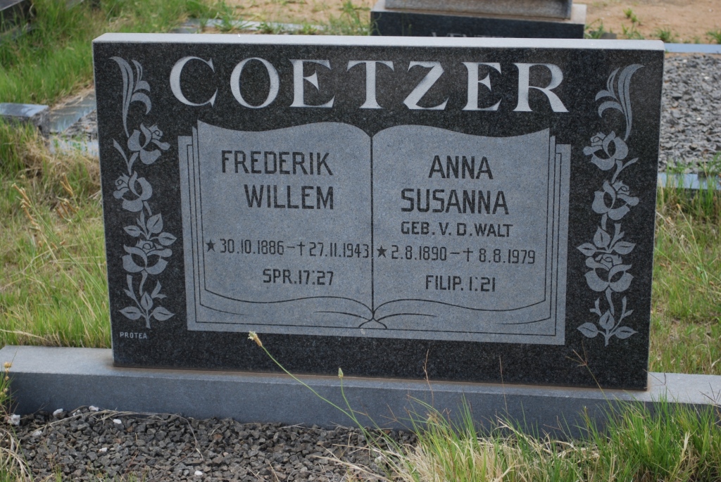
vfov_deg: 18.2
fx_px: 1504
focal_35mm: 75
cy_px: 241
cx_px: 360
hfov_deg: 27.0
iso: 110
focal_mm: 50
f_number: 5.6
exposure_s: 1/125
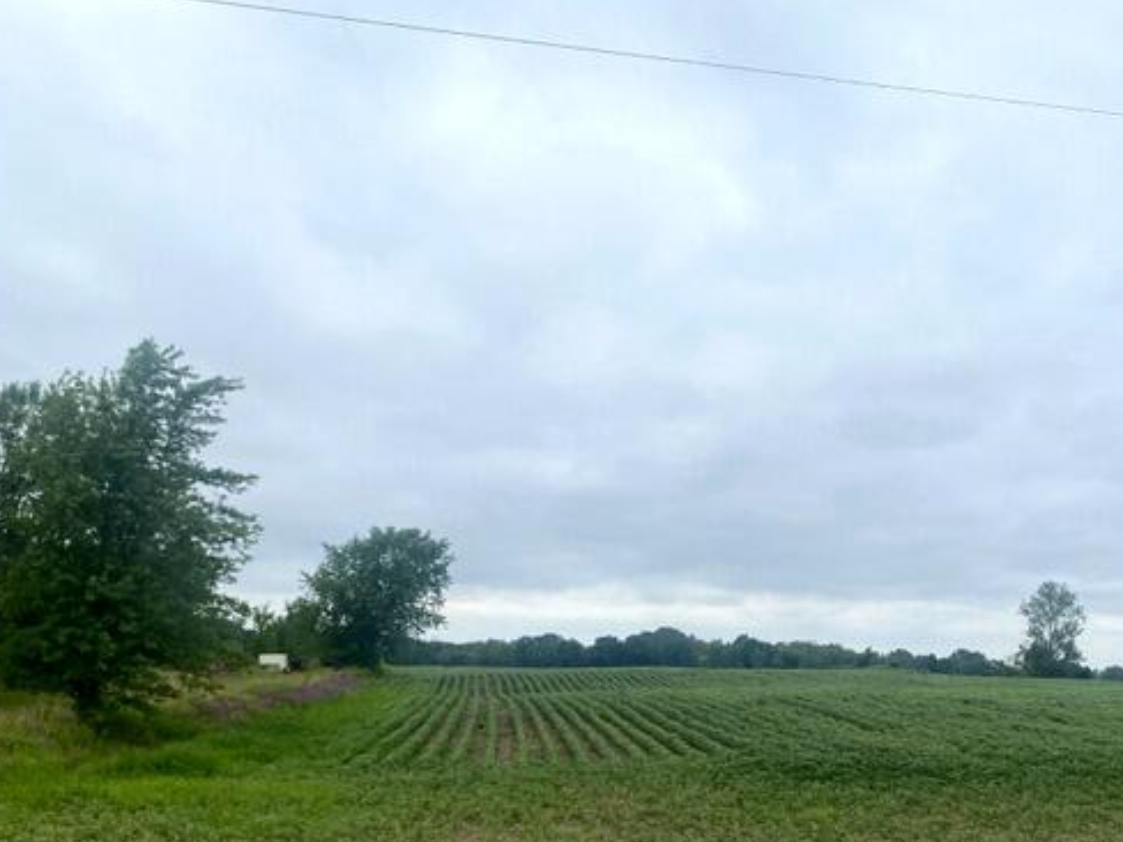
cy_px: 585
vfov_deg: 35.5
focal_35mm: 40
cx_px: 833
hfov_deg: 45.3
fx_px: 1298
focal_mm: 4.25
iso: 32
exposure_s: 1/2028
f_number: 1.8
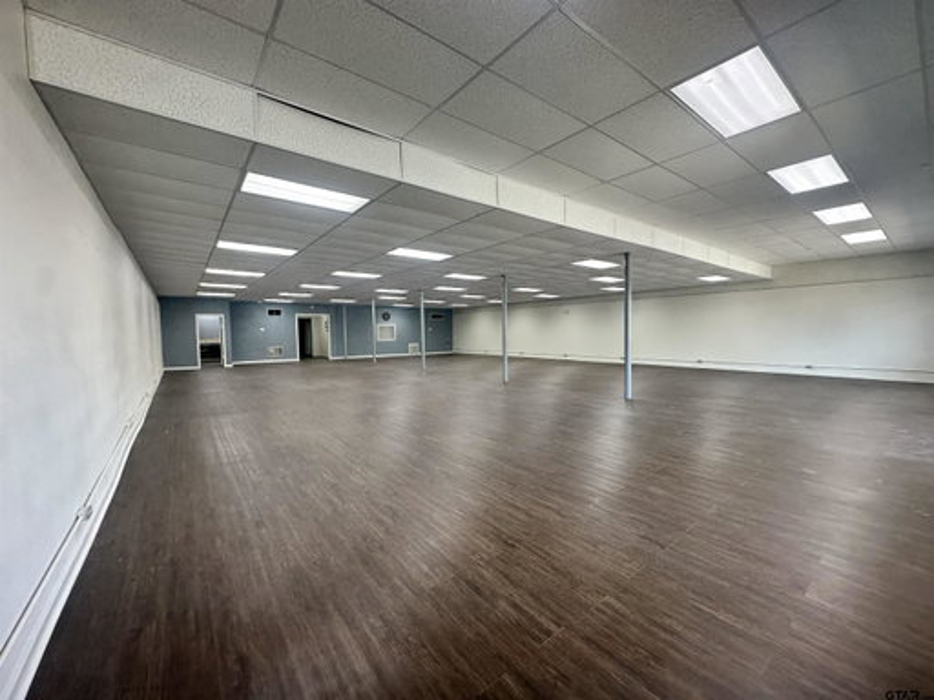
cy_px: 350
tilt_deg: -2.6
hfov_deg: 102.1
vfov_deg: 85.7
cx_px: 467
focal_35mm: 14
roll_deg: +0.0
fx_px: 378
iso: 100
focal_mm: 2.22
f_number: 2.2
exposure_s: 1/120
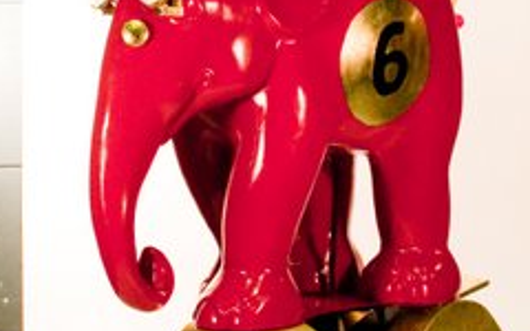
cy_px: 100
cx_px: 303
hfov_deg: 17.5
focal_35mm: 119
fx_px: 1719
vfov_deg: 11.0
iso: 1250
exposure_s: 1/200
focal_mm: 35
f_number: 7.1
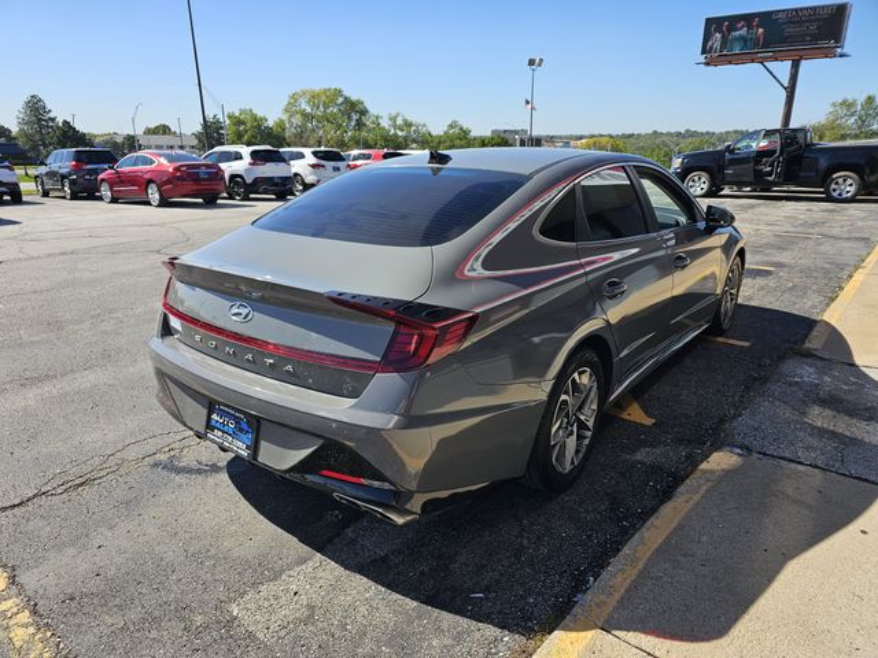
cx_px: 439
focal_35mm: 23
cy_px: 329
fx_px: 583
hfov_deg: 73.9
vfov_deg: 58.9
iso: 10
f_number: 1.7
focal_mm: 6.3
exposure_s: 1/522
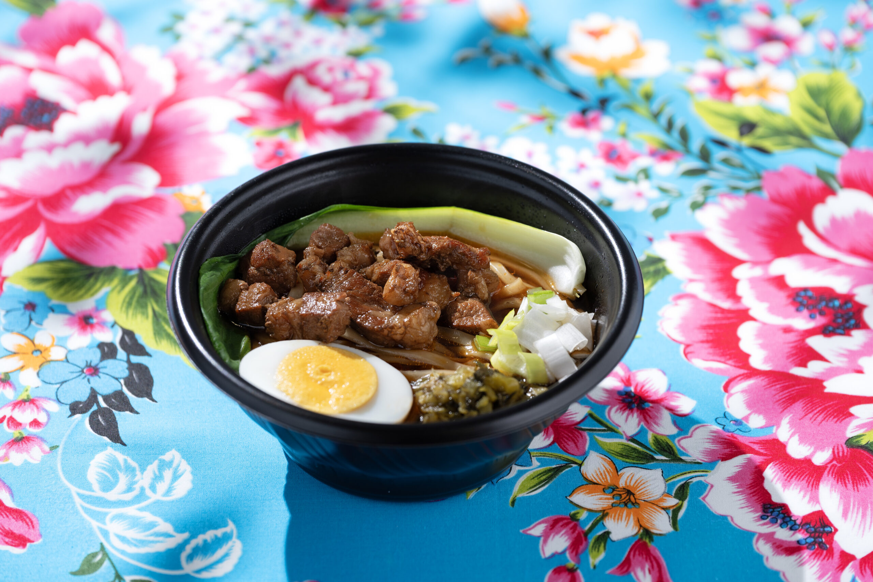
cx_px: 436
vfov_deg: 11.4
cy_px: 291
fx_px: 2910
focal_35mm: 120
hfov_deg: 17.1
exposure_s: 1/200
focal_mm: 120
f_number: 5.6
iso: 160
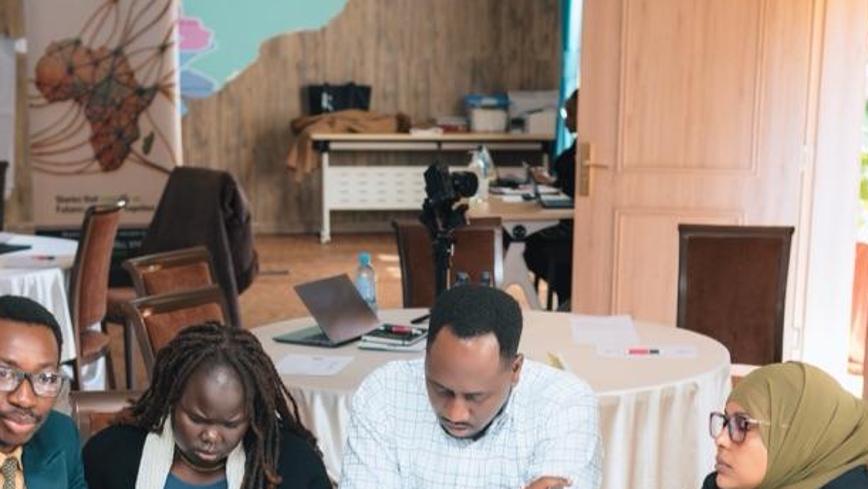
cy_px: 603
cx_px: 392
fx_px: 1934
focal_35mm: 84
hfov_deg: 25.3
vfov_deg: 13.9
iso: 800
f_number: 3.2
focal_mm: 35
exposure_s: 1/160
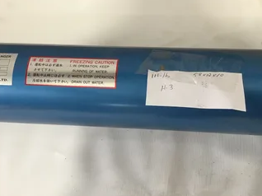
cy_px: 94
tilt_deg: -72.9
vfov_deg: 36.8
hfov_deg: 47.9
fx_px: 295
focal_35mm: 39
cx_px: 139
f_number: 2.4
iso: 64
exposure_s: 1/30
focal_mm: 3.3
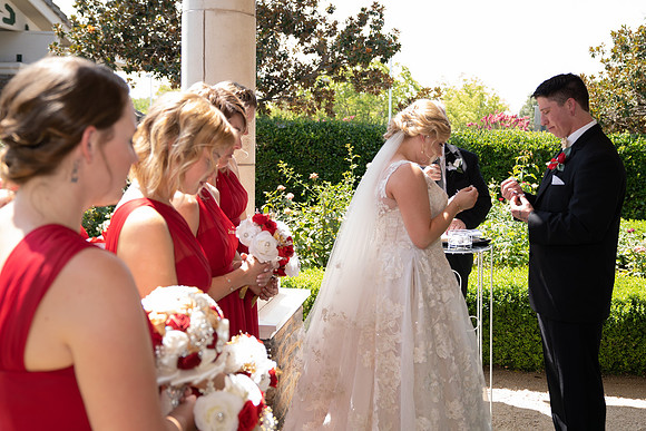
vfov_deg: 35.1
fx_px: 681
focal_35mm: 38
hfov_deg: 50.7
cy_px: 183
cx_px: 343
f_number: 3.5
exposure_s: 1/250
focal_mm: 33
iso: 200
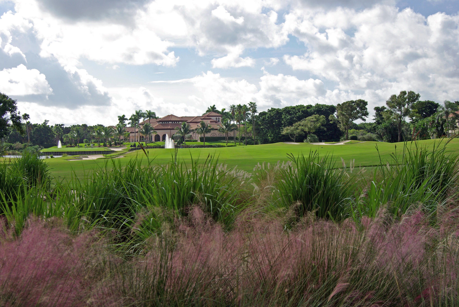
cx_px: 230
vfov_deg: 23.8
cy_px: 154
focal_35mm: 57
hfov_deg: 35.0
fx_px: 728
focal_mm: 38
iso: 100
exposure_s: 1/250
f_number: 8
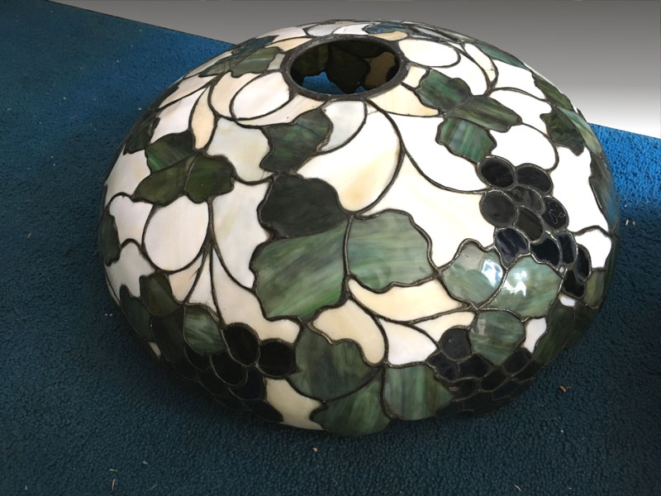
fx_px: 554
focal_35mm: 29
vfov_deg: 48.2
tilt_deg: -46.6
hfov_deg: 61.7
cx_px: 330
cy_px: 248
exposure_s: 1/30
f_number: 2.2
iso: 160
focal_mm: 4.15
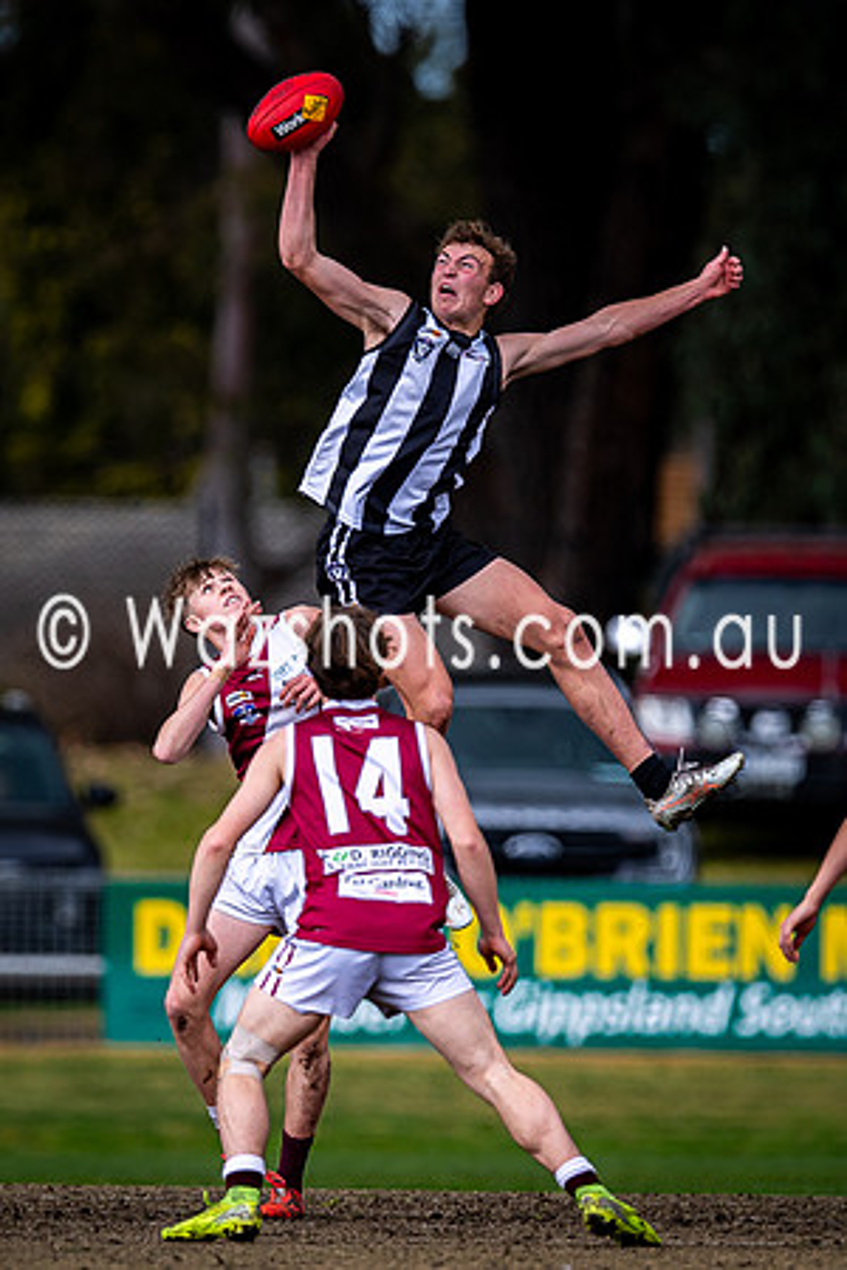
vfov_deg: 2.3
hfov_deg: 1.6
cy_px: 680
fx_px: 31265
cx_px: 341
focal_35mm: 886
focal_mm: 500
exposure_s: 1/1600
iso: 220
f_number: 4
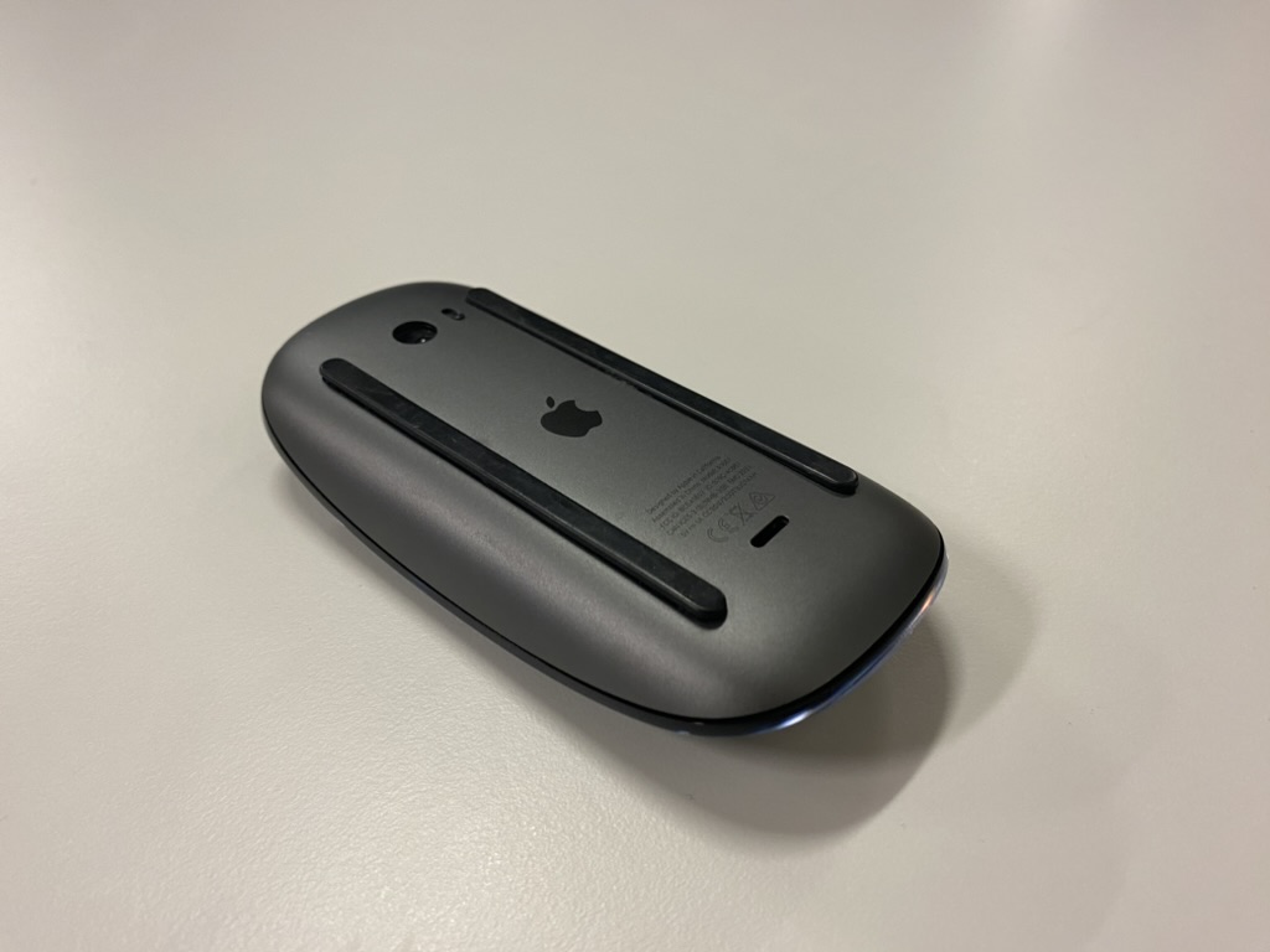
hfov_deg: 67.3
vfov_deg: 53.1
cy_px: 476
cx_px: 635
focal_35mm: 26
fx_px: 954
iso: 64
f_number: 1.8
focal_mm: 4.25
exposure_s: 1/50
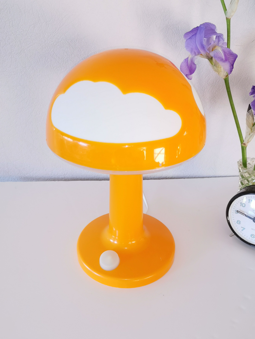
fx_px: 295
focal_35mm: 30
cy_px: 170
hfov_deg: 46.8
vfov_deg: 60.0
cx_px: 128
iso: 160
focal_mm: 5.58
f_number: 1.8
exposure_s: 1/100
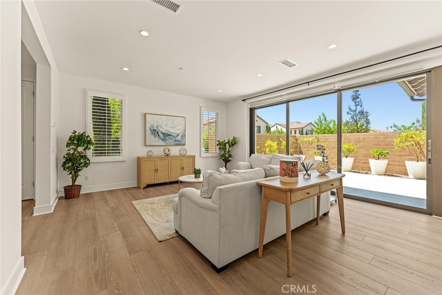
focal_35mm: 14
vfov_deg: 81.2
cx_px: 221
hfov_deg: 104.2
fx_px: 172
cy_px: 148
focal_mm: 14
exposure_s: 1/30
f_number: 6.3
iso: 320
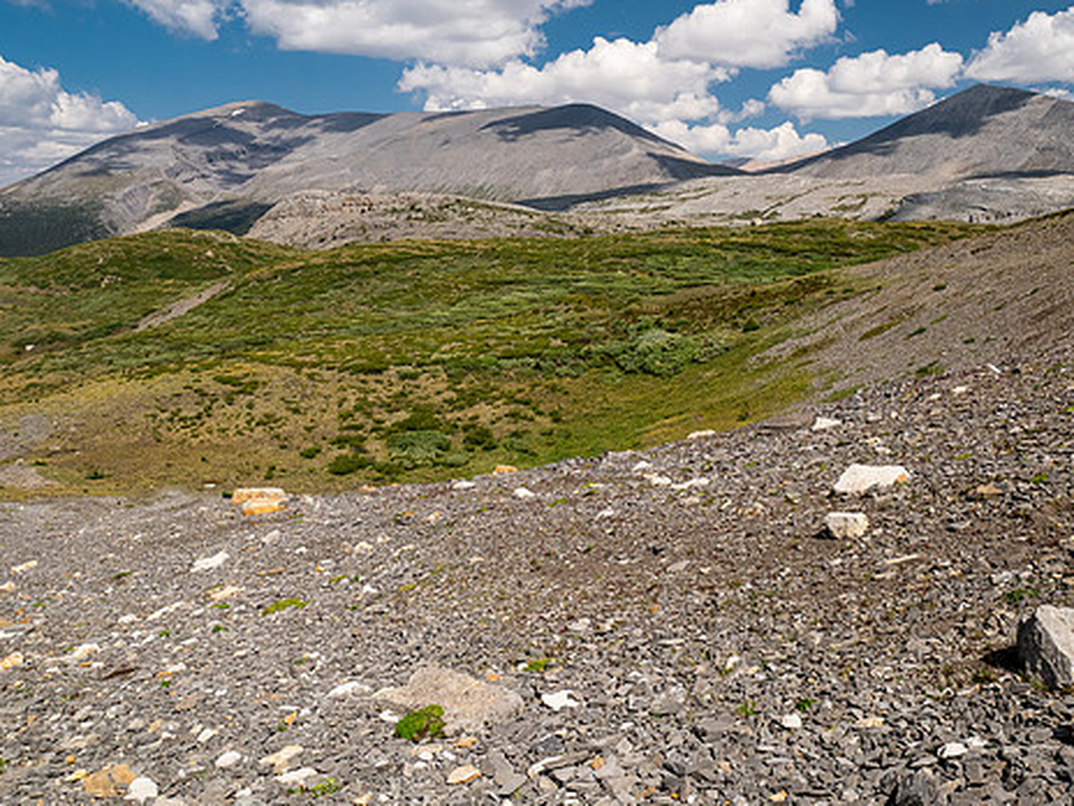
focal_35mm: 30
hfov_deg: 59.8
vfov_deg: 46.6
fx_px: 931
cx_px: 604
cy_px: 339
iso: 200
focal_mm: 12
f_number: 8
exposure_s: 1/320
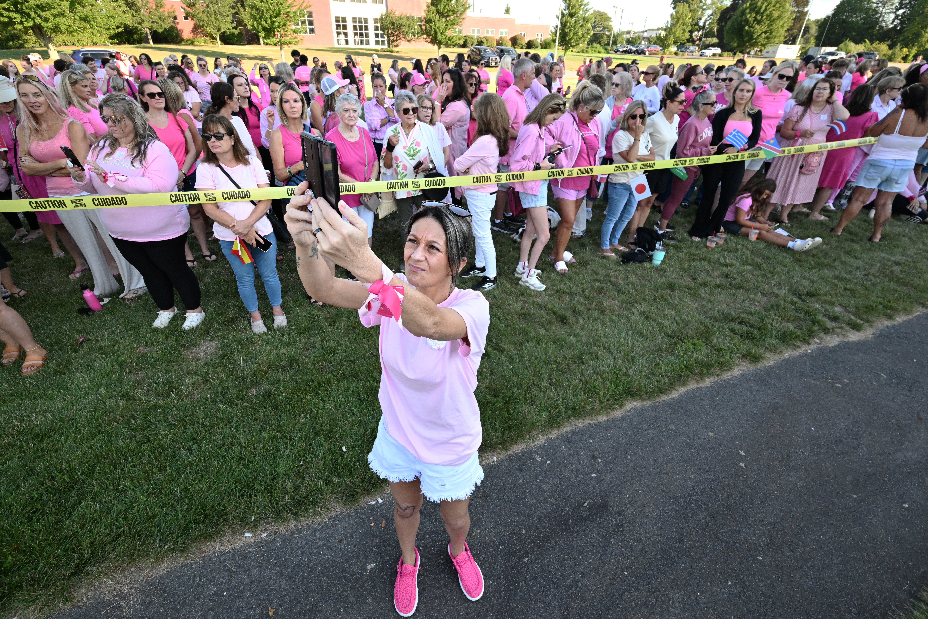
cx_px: 464
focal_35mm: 17
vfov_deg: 70.4
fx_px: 438
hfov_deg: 93.3
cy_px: 310
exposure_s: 1/250
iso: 1600
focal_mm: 17
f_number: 10
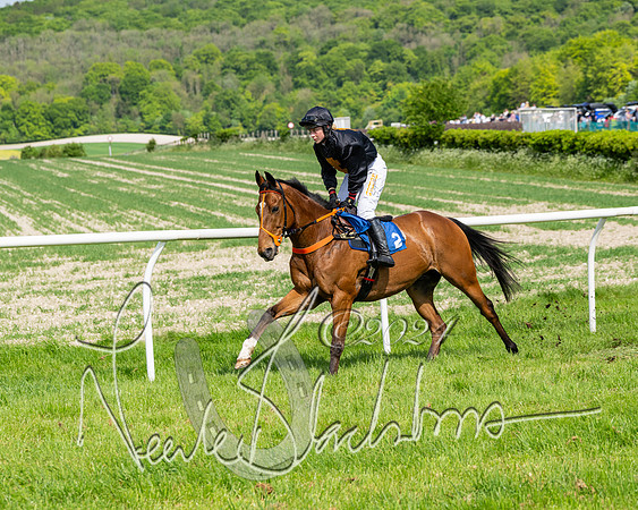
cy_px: 255
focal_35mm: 118
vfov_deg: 13.0
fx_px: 2233
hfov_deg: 16.3
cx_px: 319
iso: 200
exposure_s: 1/1250
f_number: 5.6
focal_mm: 105
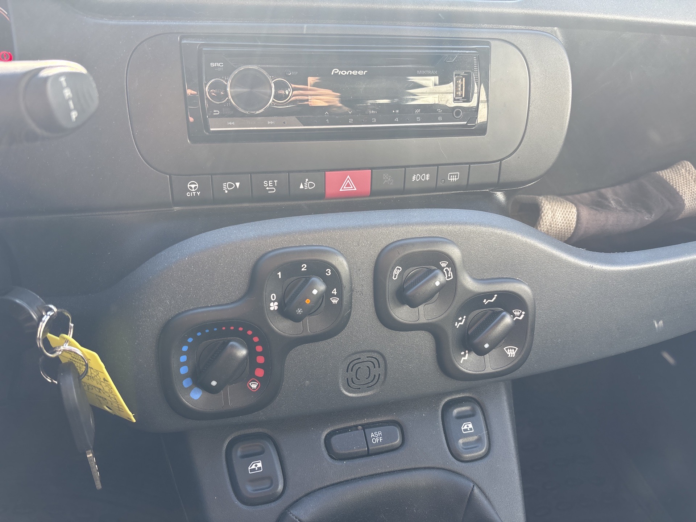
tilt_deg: -34.1
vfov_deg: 53.1
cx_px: 348
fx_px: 523
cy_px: 261
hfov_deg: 67.3
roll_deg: -4.2
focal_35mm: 26
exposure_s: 1/121
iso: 32
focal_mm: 5.96
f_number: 1.6
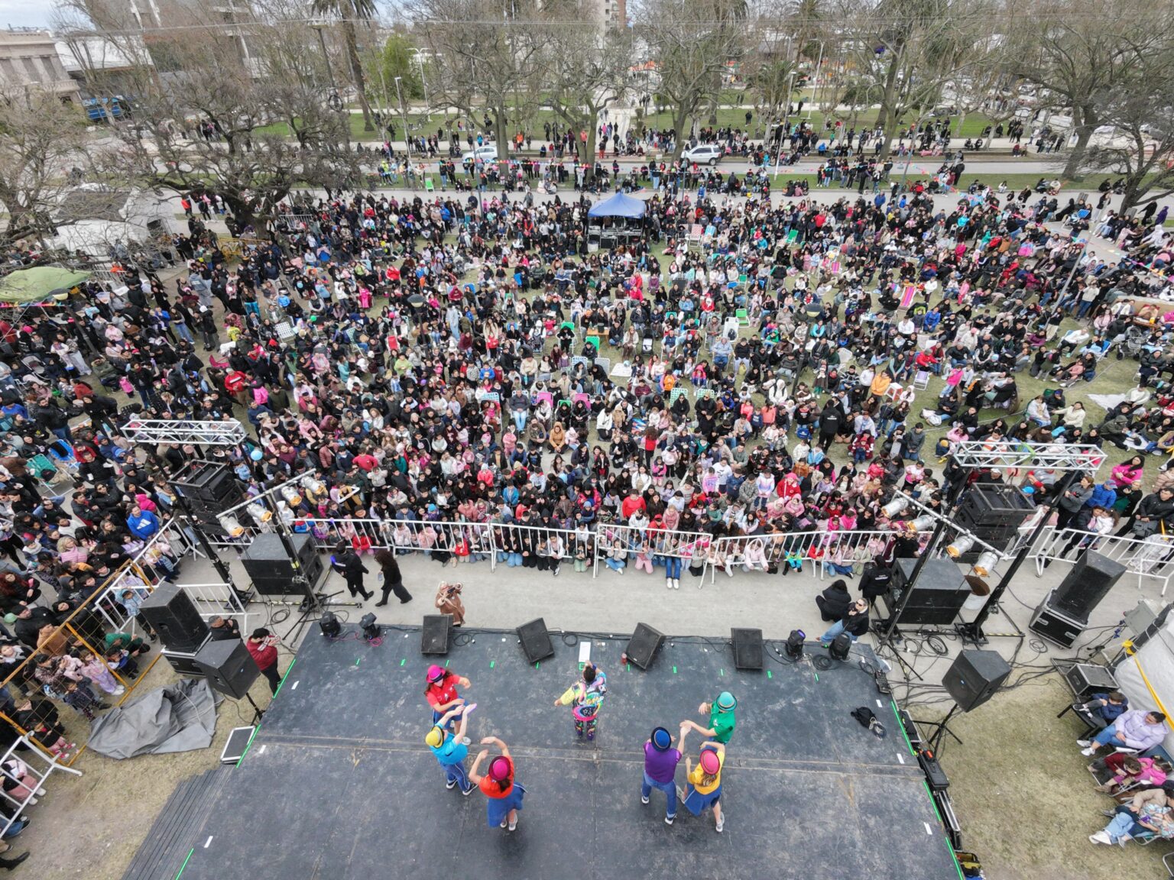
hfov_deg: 94.5
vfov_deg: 78.1
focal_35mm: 16
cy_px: 440
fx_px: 543
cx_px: 587
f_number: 2.2
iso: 240
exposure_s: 1/250
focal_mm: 3.05
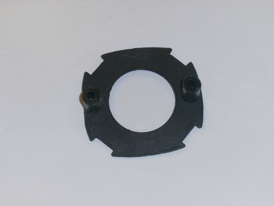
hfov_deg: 25.7
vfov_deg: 19.4
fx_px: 602
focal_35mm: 76
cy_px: 103
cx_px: 137
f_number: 5.2
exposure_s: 1/60
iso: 125
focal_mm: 13.4
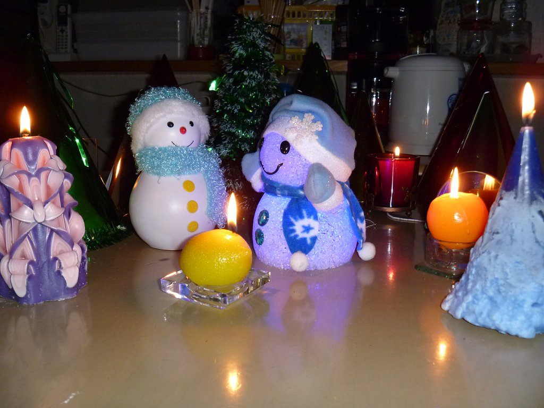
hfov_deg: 52.6
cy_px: 204
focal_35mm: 35
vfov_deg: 40.7
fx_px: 550
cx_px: 272
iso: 250
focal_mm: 6.3
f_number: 3.5
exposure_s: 1/30
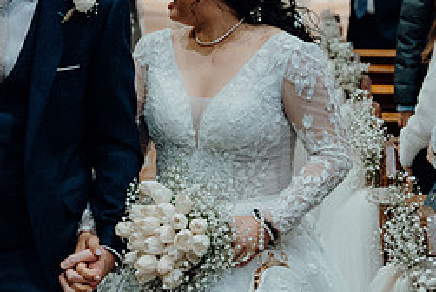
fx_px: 1455
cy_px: 84
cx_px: 122
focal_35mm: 120
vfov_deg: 11.4
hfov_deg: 17.0
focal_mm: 52
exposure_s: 1/160
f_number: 3.5
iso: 3200
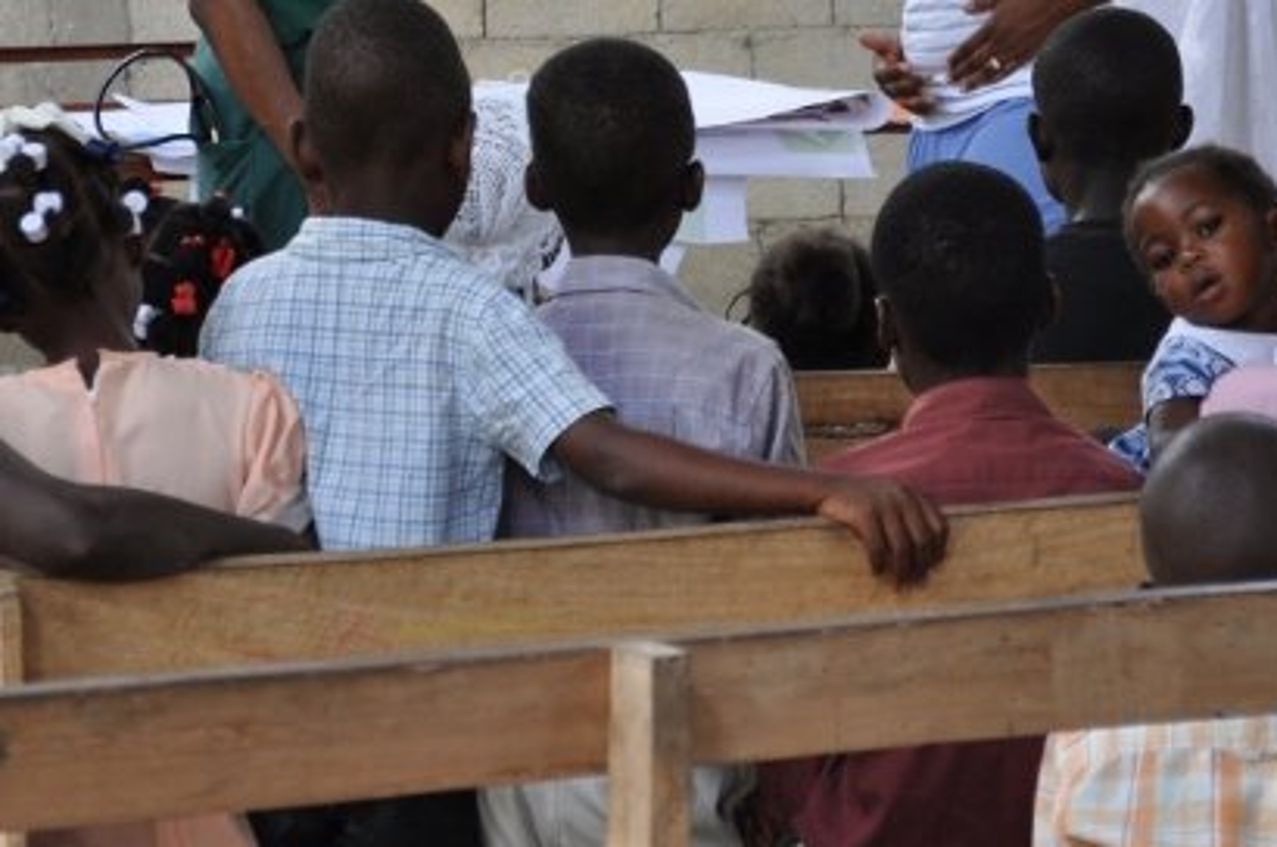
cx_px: 648
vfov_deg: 8.5
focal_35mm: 161
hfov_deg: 12.8
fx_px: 5701
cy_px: 30
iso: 560
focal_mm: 55
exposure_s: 1/60
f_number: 5.6
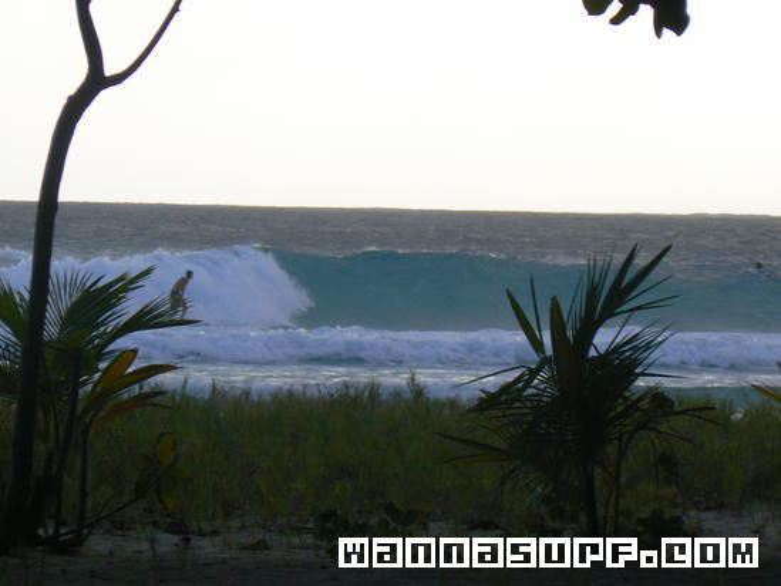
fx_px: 7628
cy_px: 293
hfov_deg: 5.9
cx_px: 390
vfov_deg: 4.4
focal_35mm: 338
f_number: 5.6
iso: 80
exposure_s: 1/400
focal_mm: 56.3
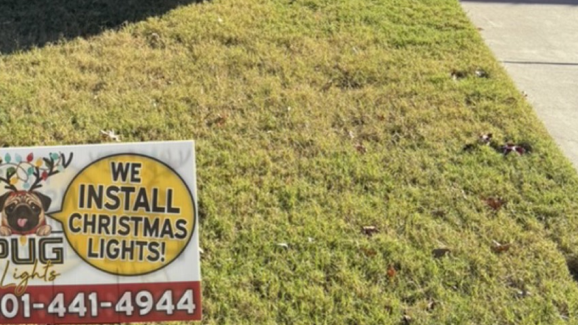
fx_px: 751
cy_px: -58
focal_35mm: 49
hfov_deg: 41.4
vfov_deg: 22.6
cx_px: 180
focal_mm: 6.76
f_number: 1.78
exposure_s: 1/1488
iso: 80
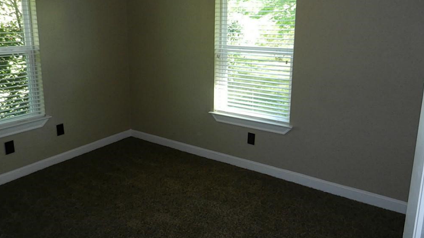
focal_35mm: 28
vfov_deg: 41.1
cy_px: 84
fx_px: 315
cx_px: 207
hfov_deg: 67.9
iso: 200
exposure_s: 1/30
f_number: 3.5
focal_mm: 4.5
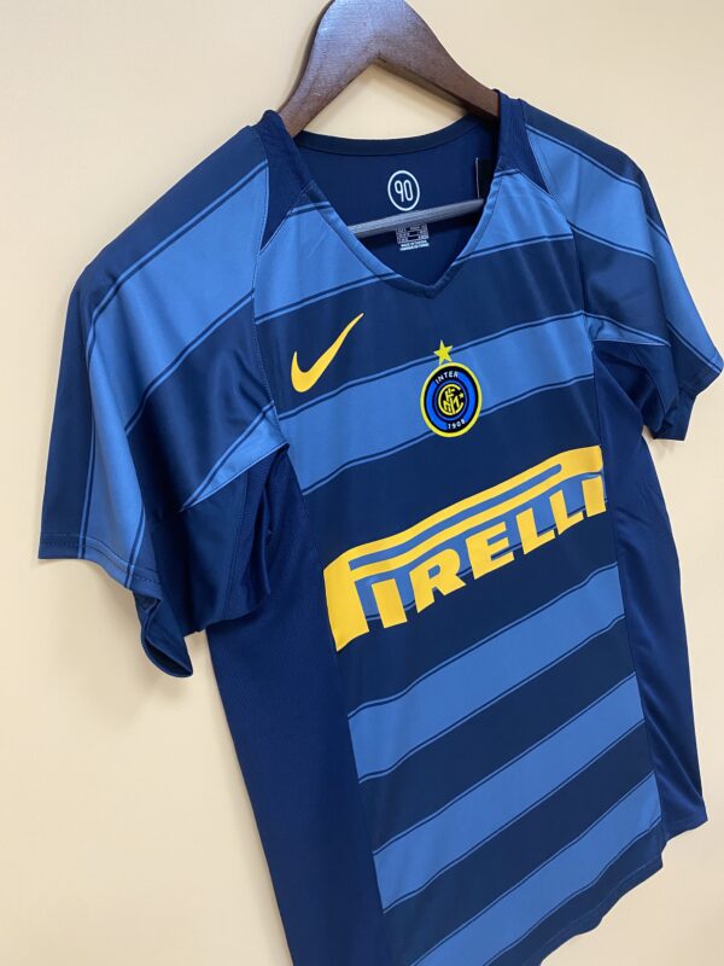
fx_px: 725
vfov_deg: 67.3
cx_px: 362
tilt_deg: -13.8
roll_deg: +12.8
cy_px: 483
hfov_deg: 53.1
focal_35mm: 26
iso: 320
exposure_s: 1/50
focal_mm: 4.25
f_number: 1.8
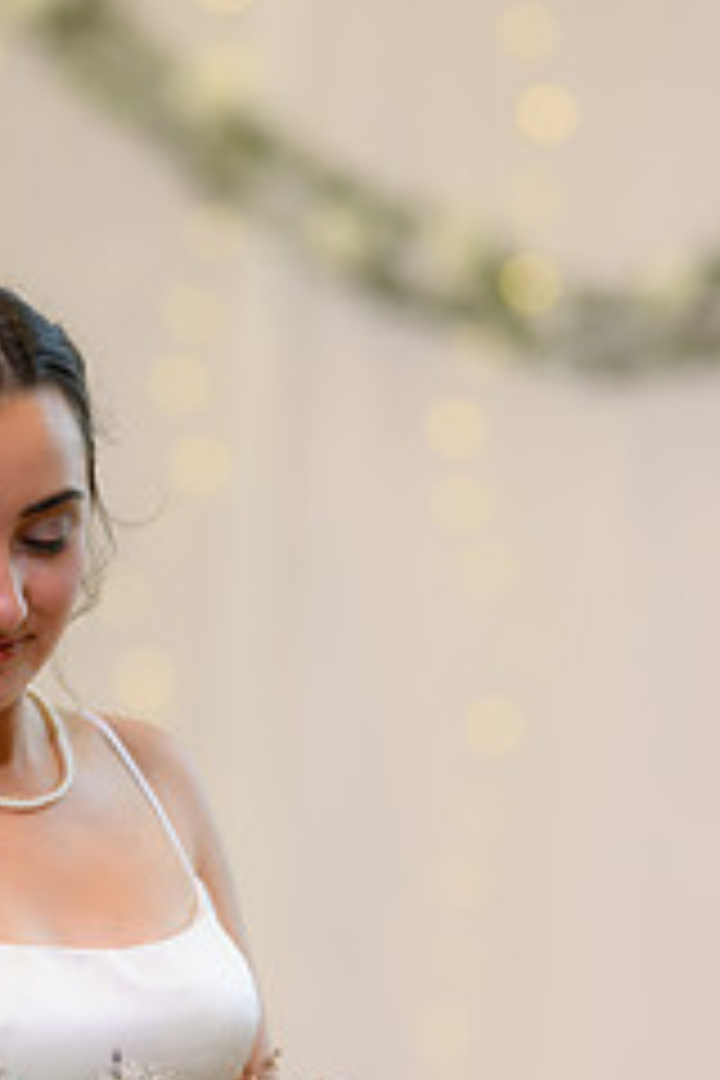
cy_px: 886
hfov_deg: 5.4
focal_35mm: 253
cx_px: 63
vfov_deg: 8.1
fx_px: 7589
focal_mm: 135
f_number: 1.8
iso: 200
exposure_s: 1/250
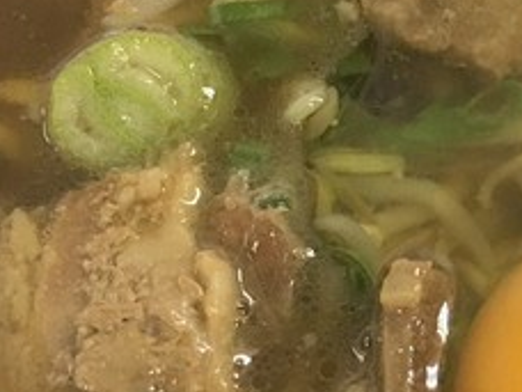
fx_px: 1960
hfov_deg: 14.5
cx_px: 691
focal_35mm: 130
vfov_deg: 11.4
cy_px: 117
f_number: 2.2
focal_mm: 4.15
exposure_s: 1/15
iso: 40
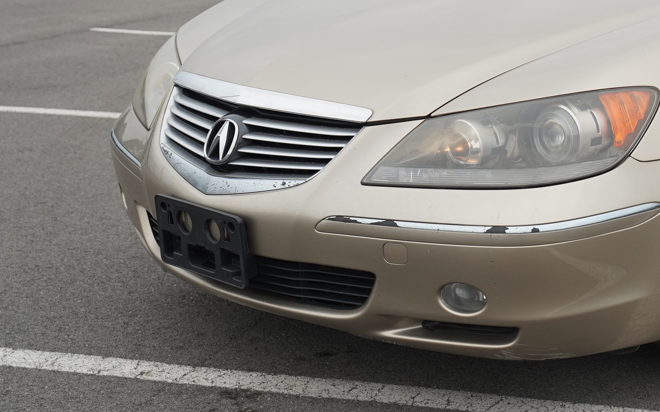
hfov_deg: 25.9
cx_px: 645
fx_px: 1367
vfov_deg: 17.1
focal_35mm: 76
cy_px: 151
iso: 640
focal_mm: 35
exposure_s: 1/1600
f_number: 4
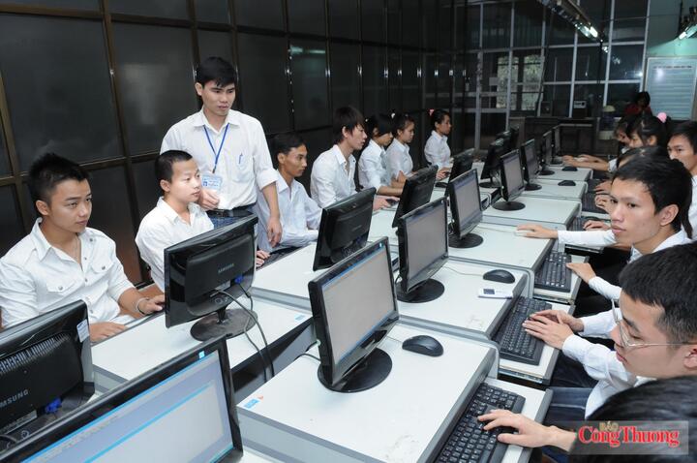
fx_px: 493
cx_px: 348
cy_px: 232
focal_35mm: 26
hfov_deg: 70.5
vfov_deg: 50.3
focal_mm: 17
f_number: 5.6
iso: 800
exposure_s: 1/60
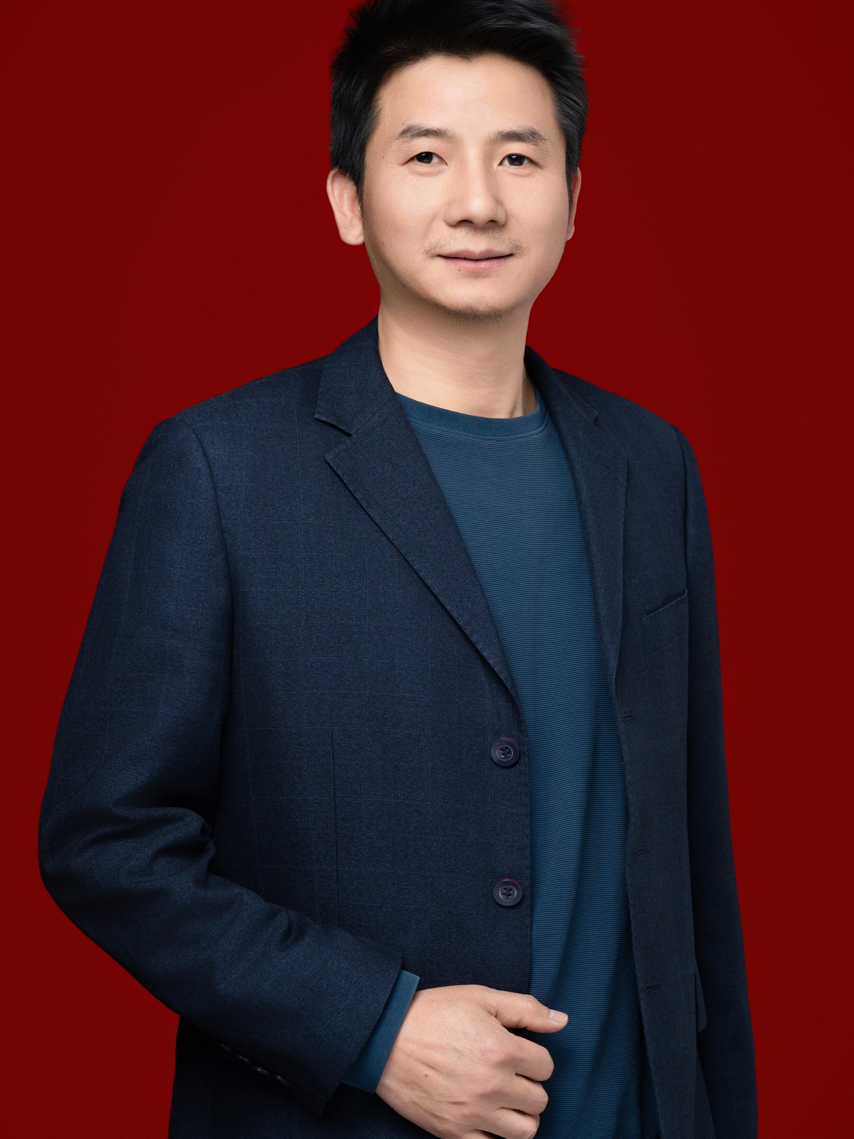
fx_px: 2960
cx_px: 456
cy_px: 605
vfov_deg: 21.8
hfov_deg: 16.4
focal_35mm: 90
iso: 100
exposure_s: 1/125
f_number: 5.6
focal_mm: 70
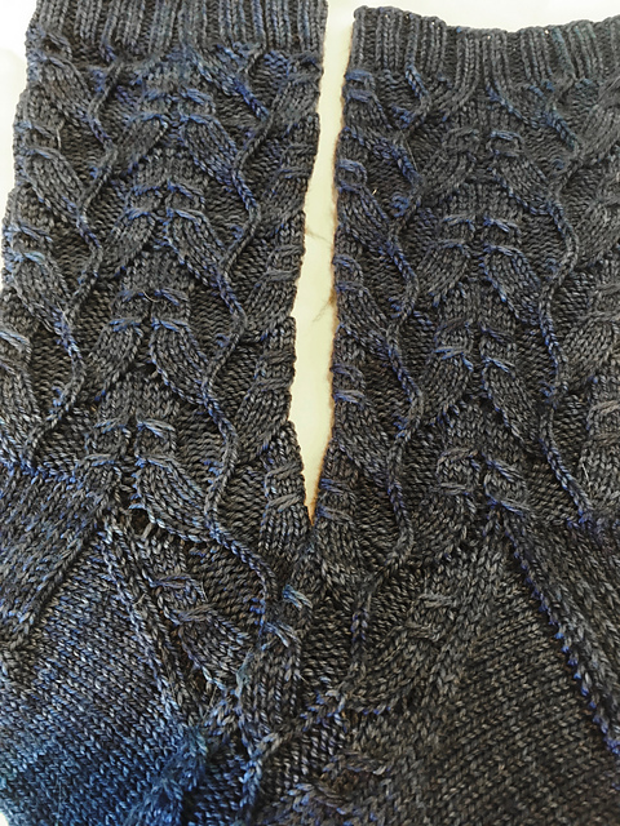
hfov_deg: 48.2
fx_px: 693
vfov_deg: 61.7
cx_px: 310
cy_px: 413
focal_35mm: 29
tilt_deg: -71.7
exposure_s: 1/15
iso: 200
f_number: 2.2
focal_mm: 4.15
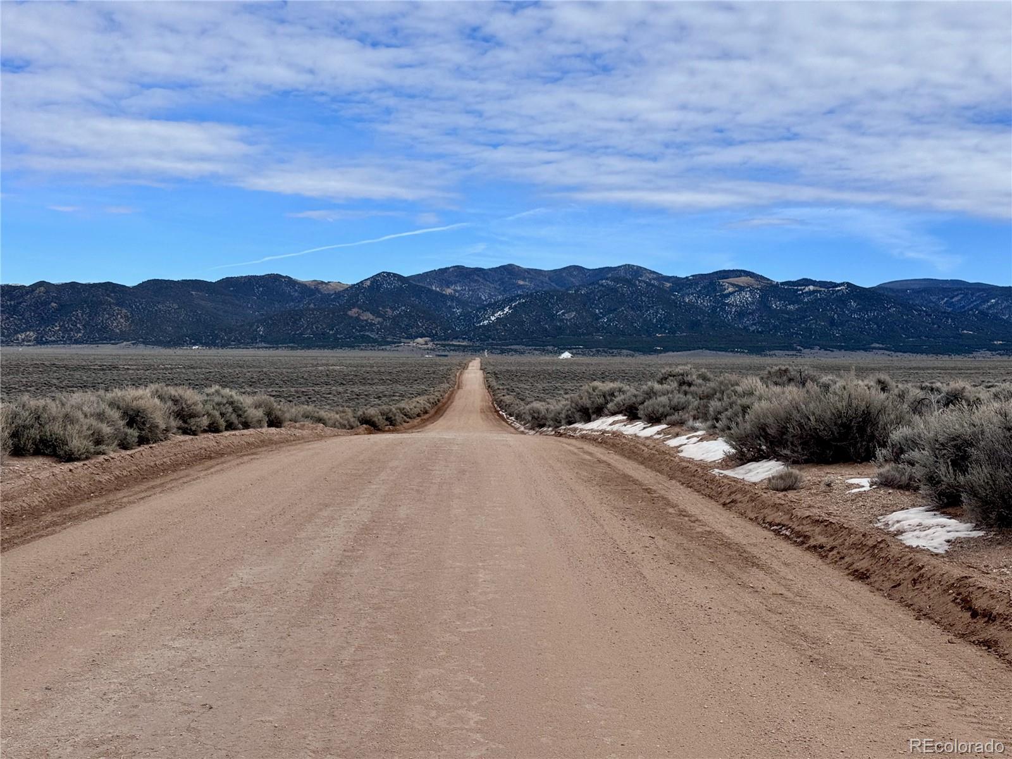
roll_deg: -2.0
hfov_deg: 39.7
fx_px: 1403
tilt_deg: -1.0
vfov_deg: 30.3
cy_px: 380
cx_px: 506
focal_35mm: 48
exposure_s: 1/4310
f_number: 1.78
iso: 64
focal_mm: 6.76
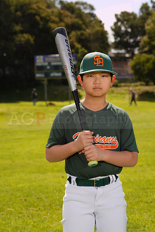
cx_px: 78
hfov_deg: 13.7
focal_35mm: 100
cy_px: 116
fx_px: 645
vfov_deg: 20.4
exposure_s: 1/160
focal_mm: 100
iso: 80
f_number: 9
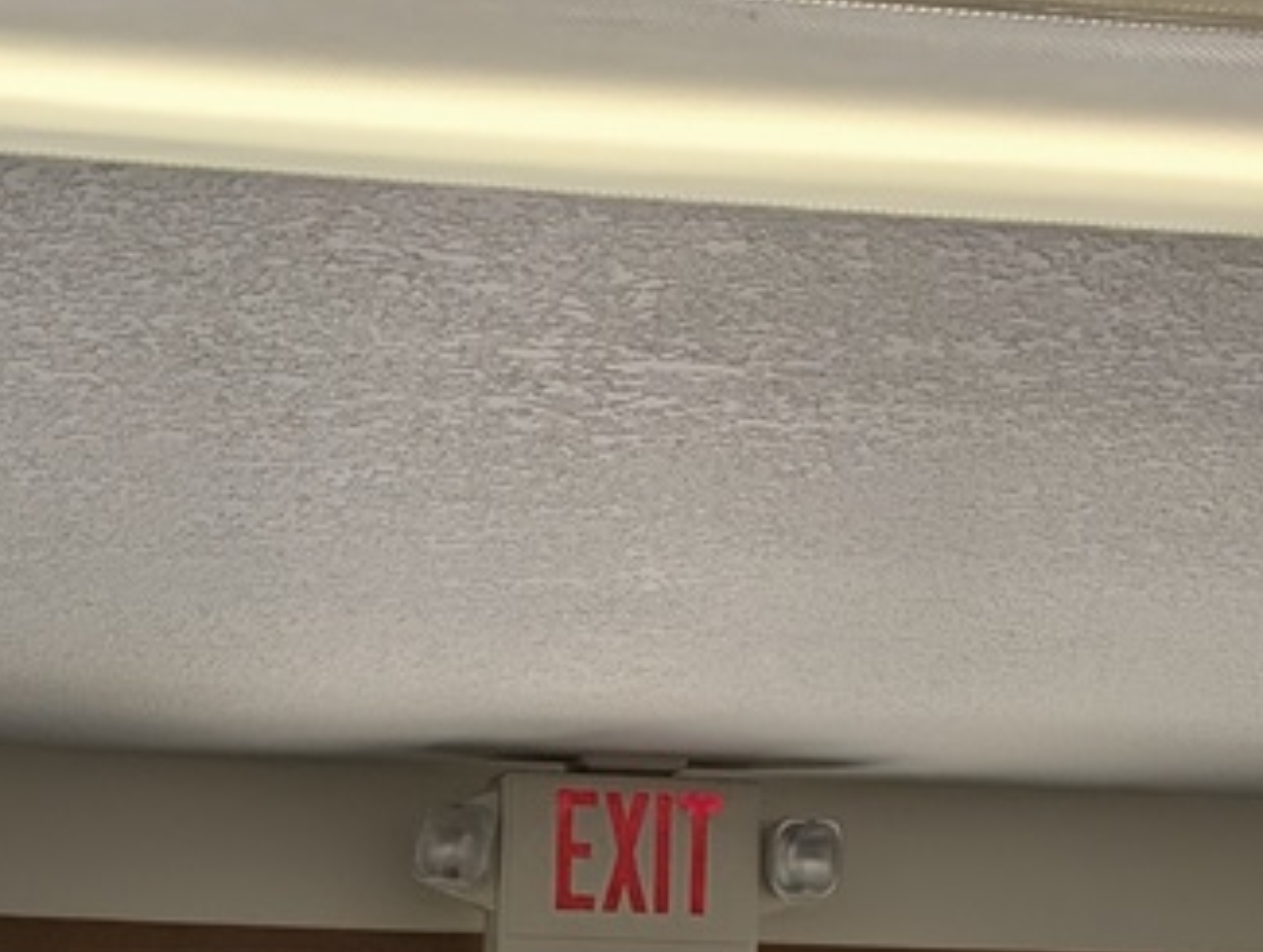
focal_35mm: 106
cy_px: 1414
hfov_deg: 18.5
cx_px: 400
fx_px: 3875
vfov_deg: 13.2
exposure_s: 1/446
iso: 21
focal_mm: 6.9
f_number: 1.68
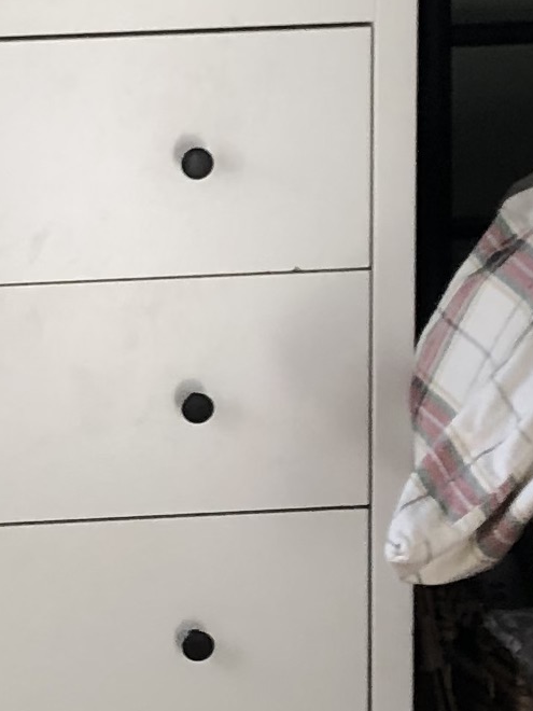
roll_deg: +1.7
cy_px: 133
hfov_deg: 8.6
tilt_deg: -12.0
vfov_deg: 11.5
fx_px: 3511
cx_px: -99
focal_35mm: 171
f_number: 1.8
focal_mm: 3.99
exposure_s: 1/30
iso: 25
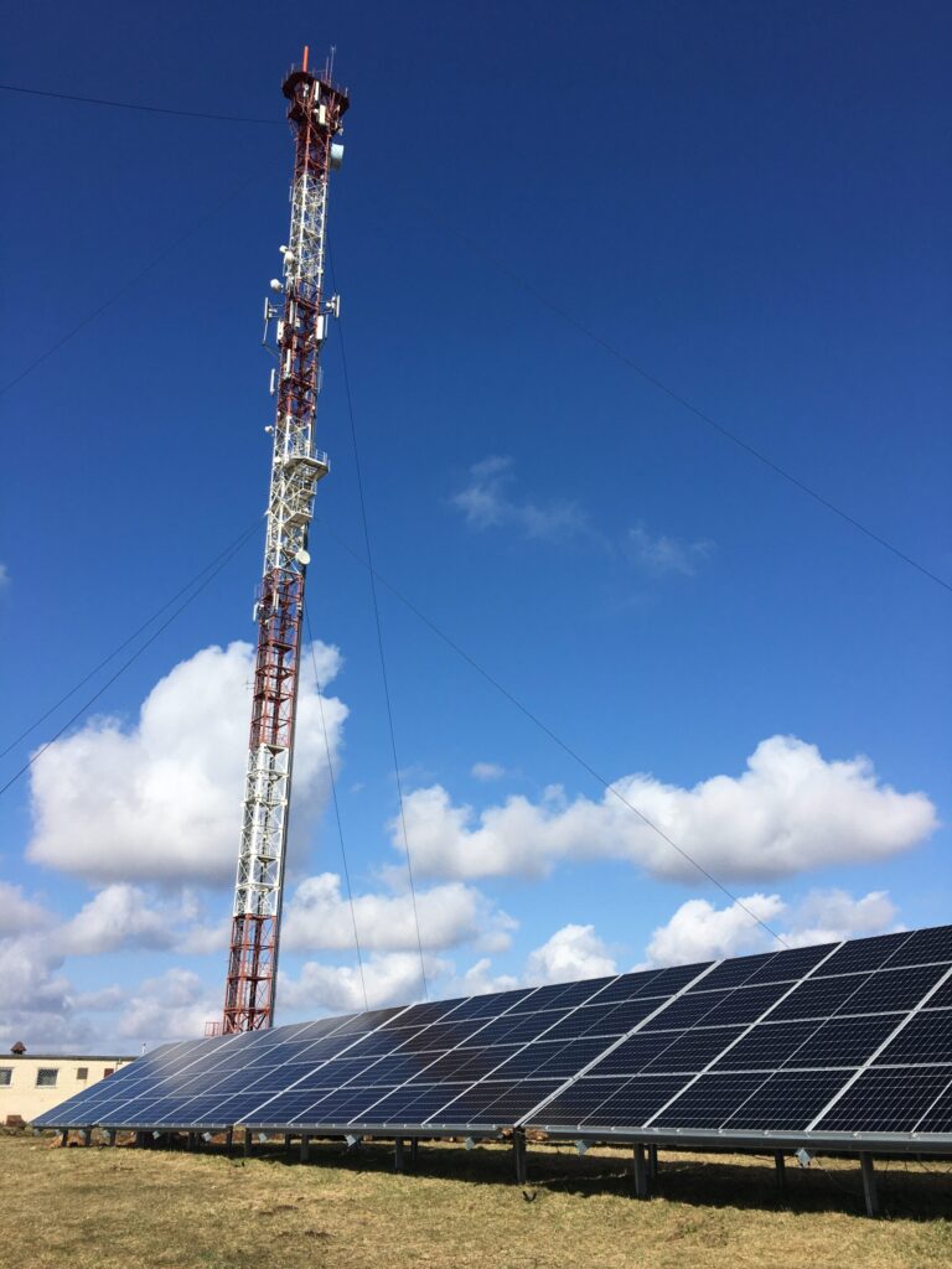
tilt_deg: +21.9
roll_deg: +1.8
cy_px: 634
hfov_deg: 48.2
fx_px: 1063
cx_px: 476
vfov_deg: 61.7
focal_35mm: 29
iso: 25
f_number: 2.2
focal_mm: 4.15
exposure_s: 1/2137
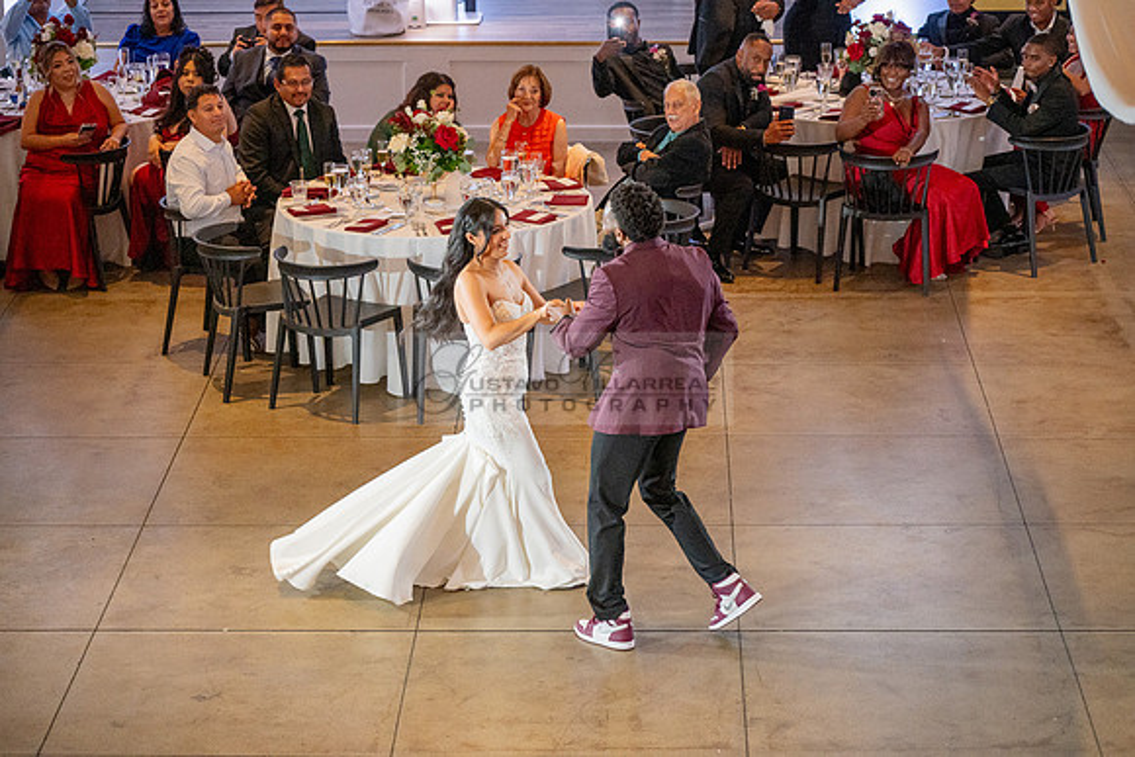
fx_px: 3122
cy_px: 378
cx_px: 568
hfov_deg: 20.6
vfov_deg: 13.8
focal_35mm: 99
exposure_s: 1/200
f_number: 4
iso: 3200
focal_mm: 99
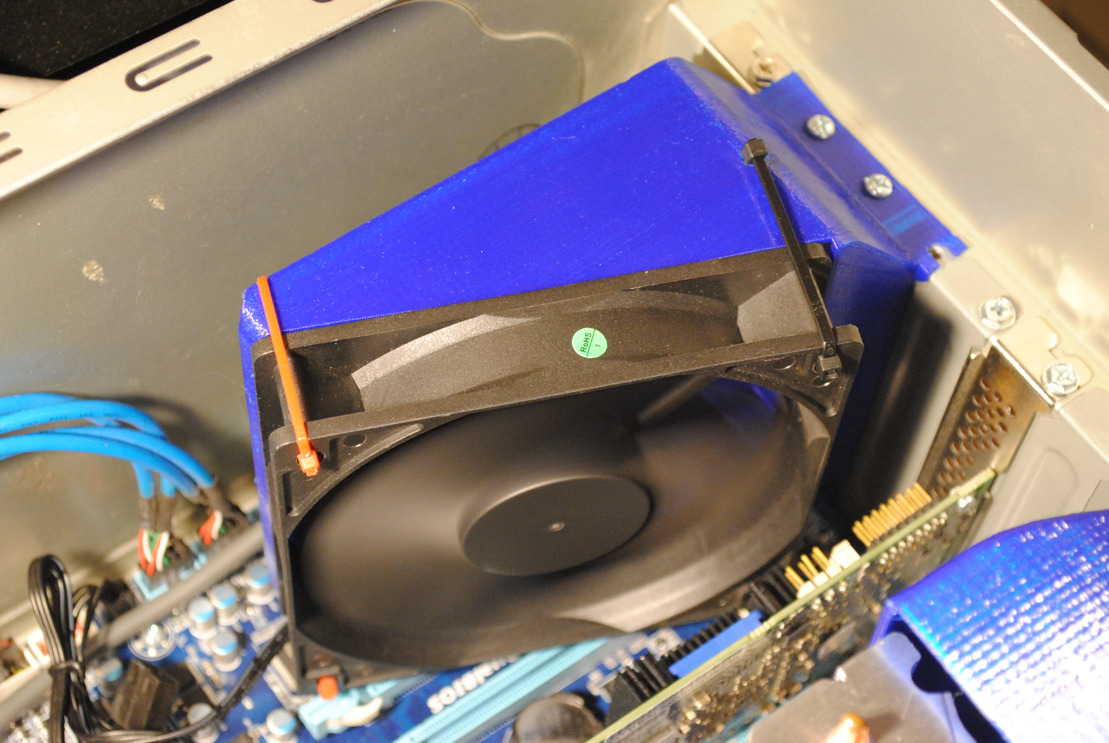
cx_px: 554
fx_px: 2221
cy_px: 372
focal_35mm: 72
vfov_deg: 19.0
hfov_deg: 28.0
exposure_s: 1/15
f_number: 5.6
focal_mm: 48
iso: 1000
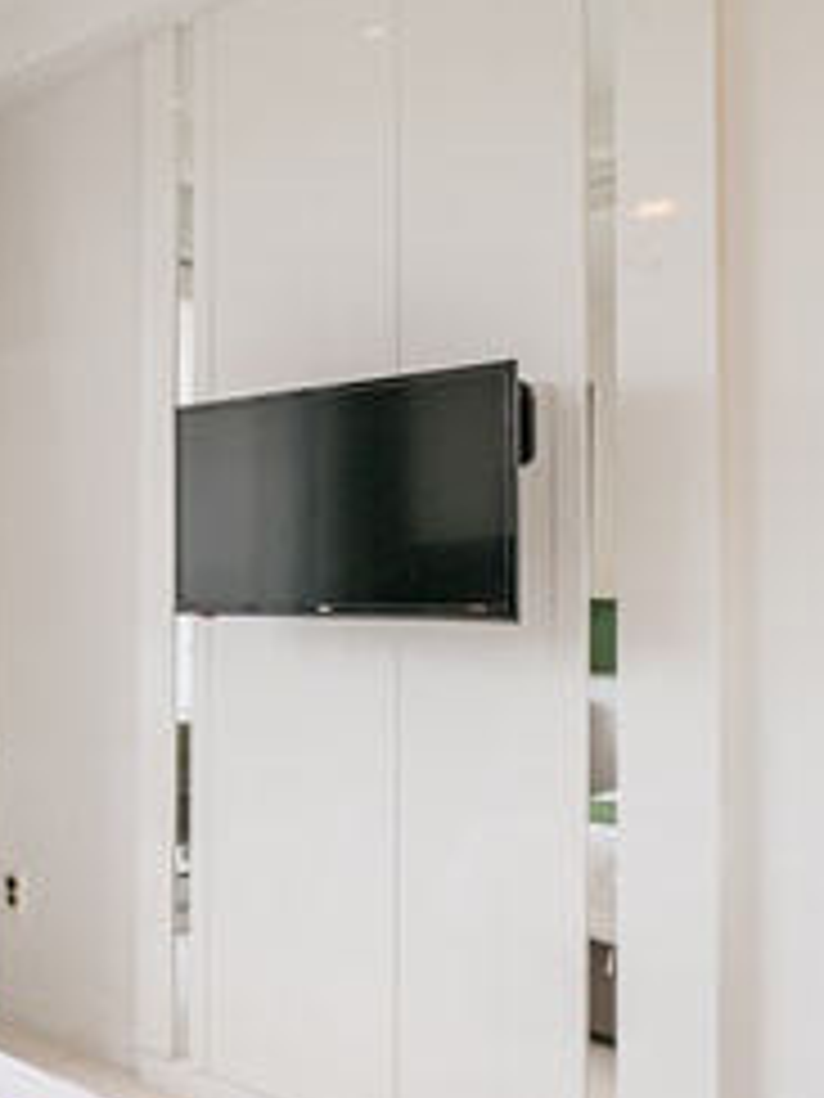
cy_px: 842
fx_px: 1079
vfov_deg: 51.3
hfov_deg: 29.5
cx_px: -347
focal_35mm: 34
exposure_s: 1/25
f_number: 10
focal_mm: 12
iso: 200
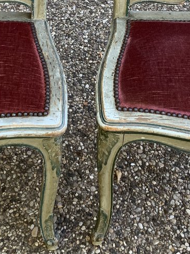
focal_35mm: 71
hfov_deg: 20.7
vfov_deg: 26.9
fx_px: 519
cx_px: 76
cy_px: 54
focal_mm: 3
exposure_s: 1/120
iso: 40
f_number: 1.8
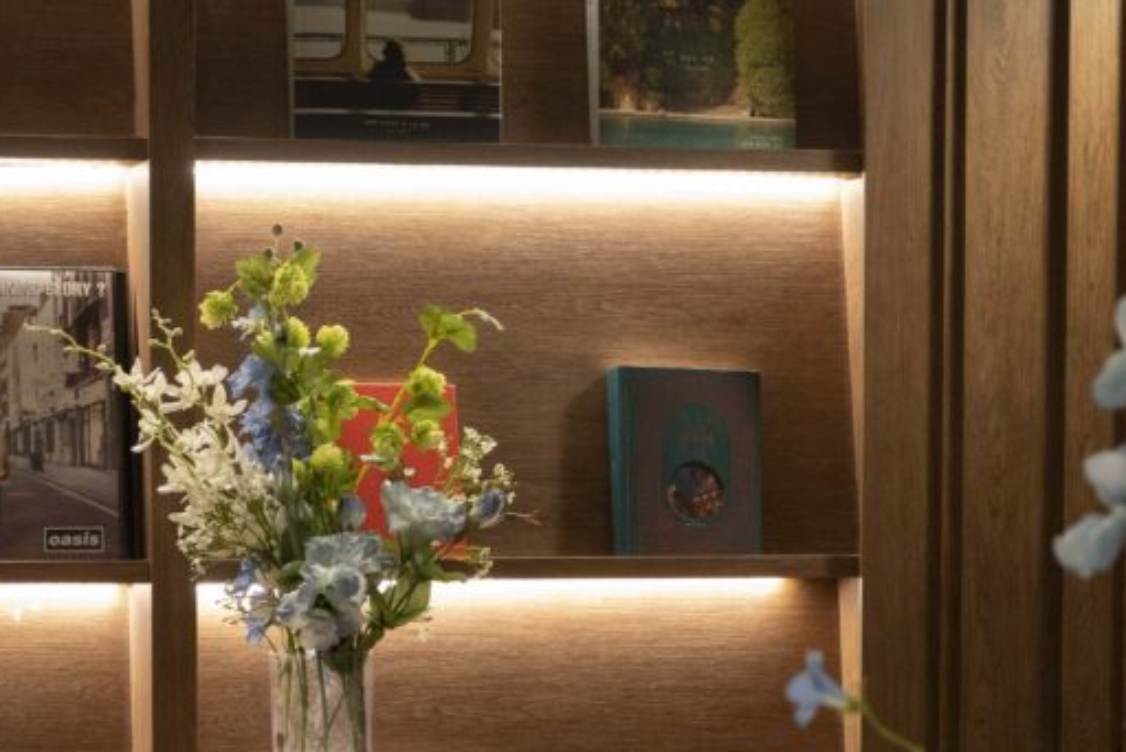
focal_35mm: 118
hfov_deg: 17.3
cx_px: 429
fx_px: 3693
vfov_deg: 11.6
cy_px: 678
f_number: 5.6
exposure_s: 1/160
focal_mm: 59
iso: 5000
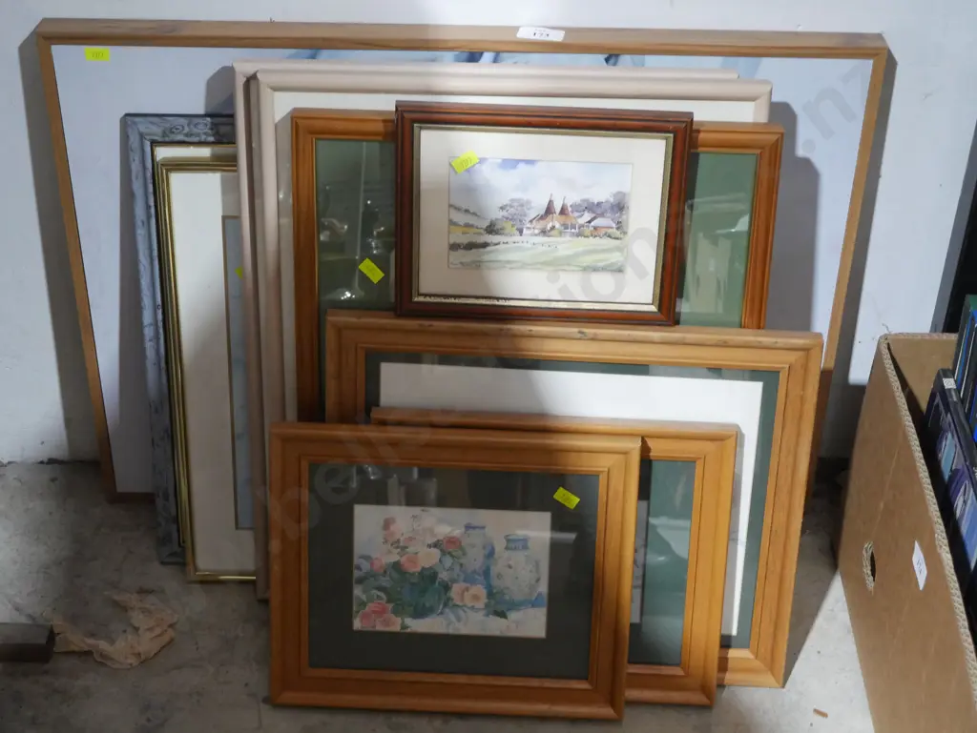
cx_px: 488
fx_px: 1638
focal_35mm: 58
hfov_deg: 33.2
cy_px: 366
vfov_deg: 25.3
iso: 3200
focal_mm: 29
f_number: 7.1
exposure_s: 1/30
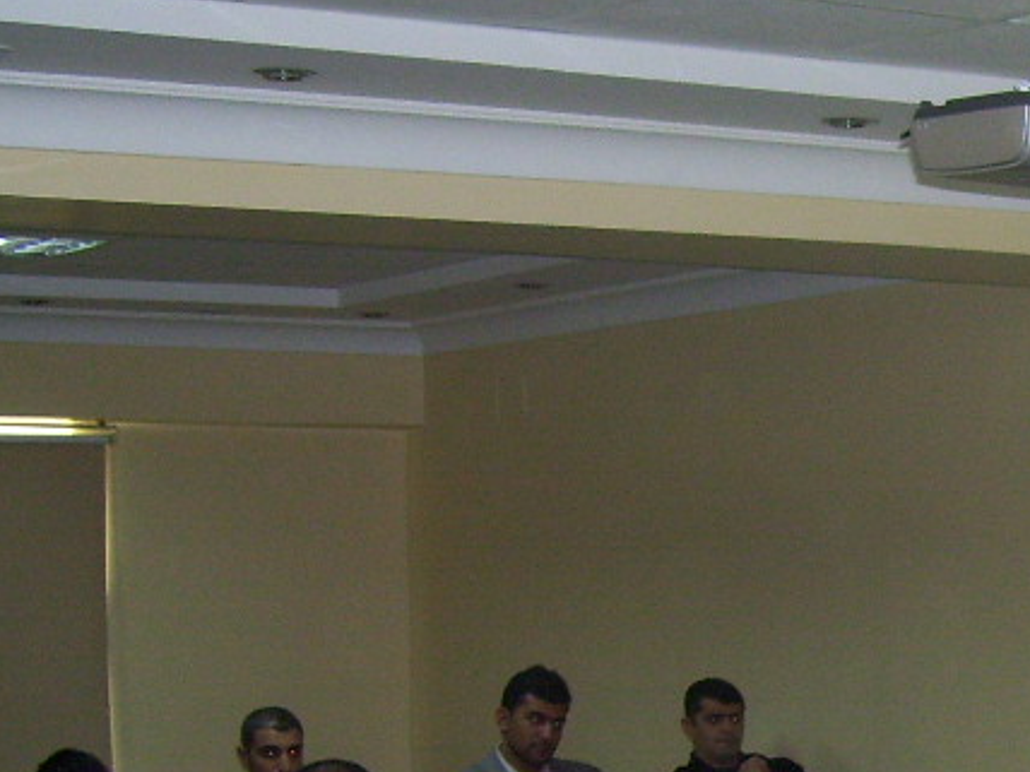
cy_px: 765
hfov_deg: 18.3
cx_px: 1271
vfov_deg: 14.4
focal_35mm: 101
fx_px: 3005
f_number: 2.7
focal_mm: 6
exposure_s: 1/60
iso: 200
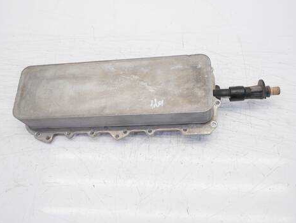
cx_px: 150
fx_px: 282
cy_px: 109
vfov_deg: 43.0
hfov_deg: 55.3
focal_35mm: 33
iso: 200
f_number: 4
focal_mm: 16
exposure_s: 1/100
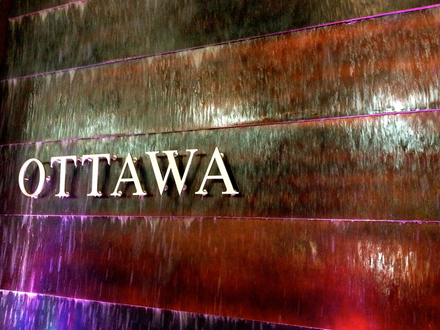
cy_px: 165
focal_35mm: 35
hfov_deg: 52.6
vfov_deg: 40.7
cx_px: 220
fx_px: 445
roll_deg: +0.7
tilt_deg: +4.3
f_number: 2.4
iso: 500
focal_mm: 4.28
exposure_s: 1/15
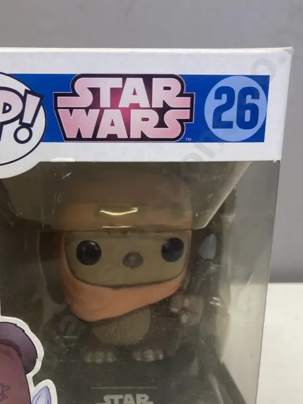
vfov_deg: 39.7
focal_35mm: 47
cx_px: 105
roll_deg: -1.0
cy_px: 281
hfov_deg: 30.7
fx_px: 548
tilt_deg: -20.1
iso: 50
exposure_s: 1/50
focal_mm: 3.99
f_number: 1.8
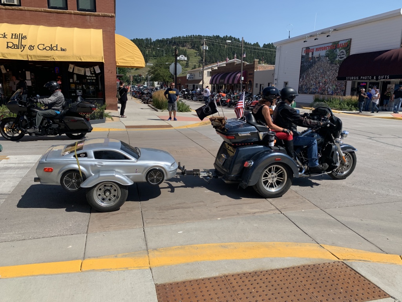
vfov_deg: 53.1
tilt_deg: -11.5
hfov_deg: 67.3
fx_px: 302
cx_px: 201
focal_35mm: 26
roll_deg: -2.2
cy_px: 151
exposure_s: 1/2364
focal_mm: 4.25
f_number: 1.8
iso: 25
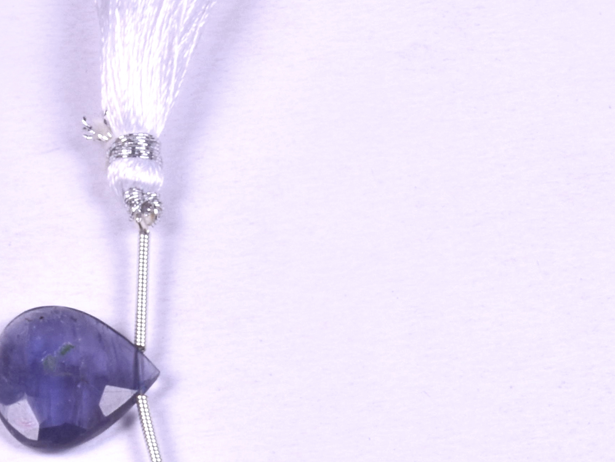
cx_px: 707
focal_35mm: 290
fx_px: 5153
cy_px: 467
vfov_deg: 5.1
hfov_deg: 6.8
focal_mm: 66
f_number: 32
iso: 250
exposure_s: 1/100
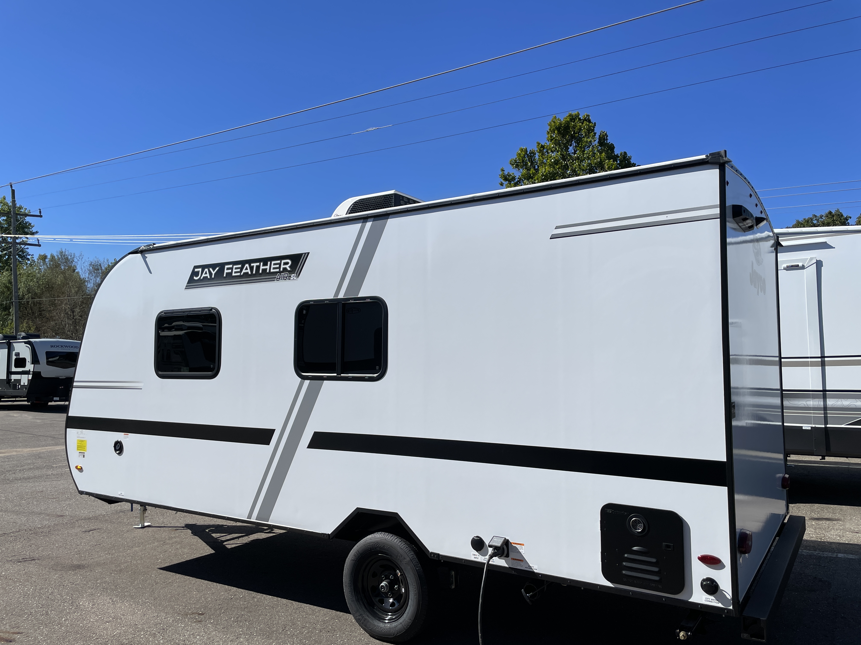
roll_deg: +0.3
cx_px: 430
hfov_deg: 67.3
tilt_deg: +5.7
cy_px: 322
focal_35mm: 26
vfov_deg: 53.1
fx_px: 647
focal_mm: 4.2
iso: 32
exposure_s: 1/5291
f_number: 1.6
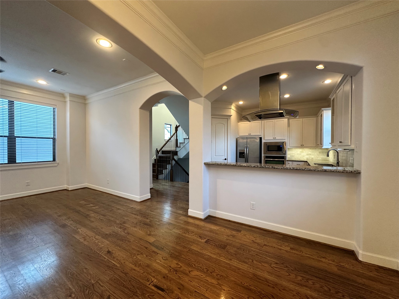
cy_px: 150
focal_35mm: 14
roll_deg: +0.5
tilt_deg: +0.5
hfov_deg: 102.1
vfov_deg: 85.7
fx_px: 161
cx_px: 200
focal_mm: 2.22
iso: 160
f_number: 2.2
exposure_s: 1/60
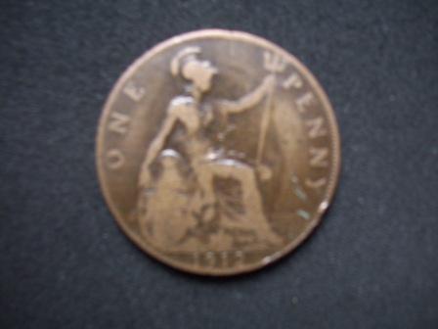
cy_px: 164
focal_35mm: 34
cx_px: 219
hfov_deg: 54.0
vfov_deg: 41.8
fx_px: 430
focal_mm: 5.7
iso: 160
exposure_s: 1/8
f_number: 2.9
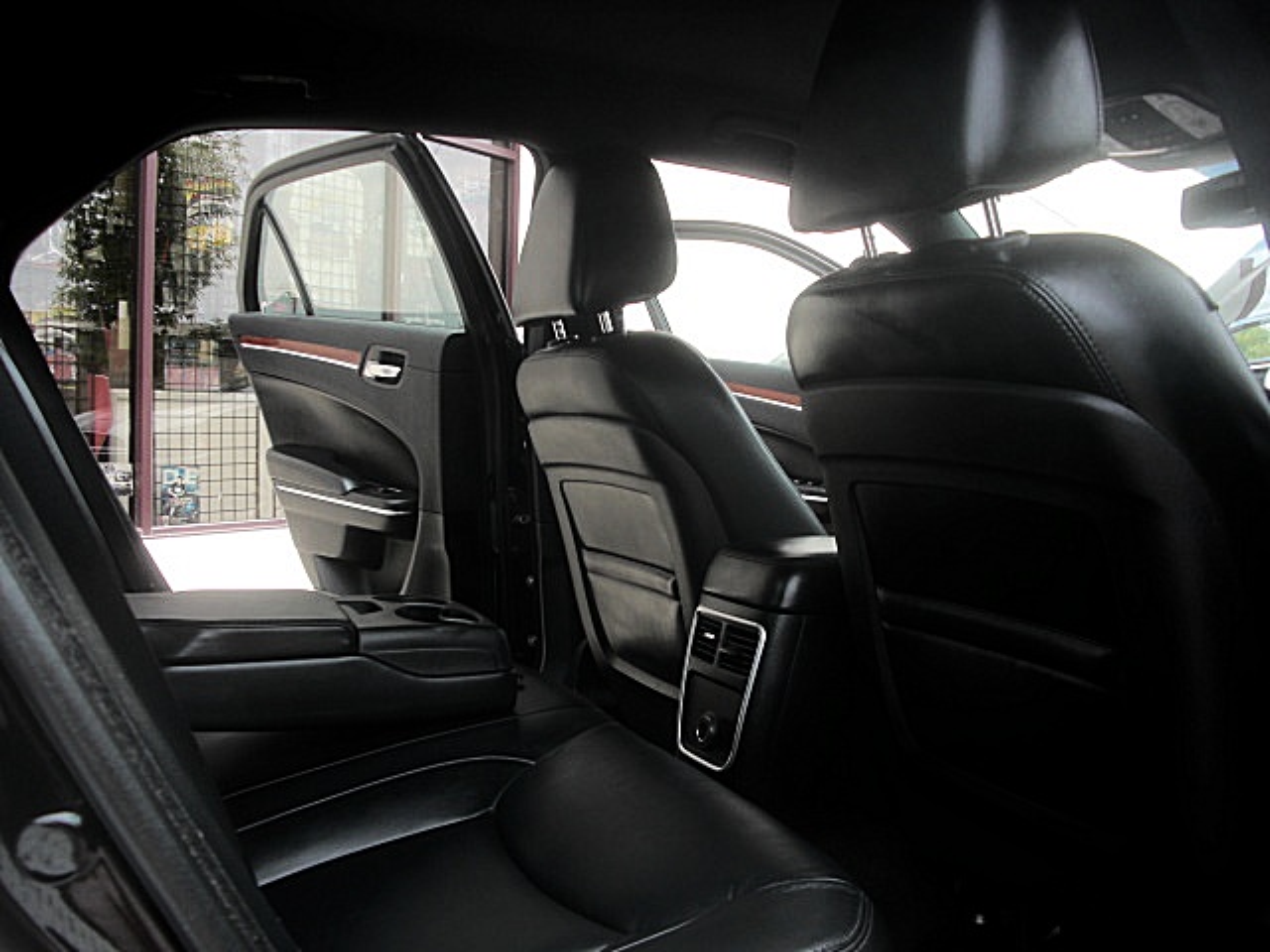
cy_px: 476
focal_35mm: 36
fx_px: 1321
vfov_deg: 39.7
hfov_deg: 51.4
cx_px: 635
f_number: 2.8
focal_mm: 6.3
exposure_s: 1/160
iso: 50
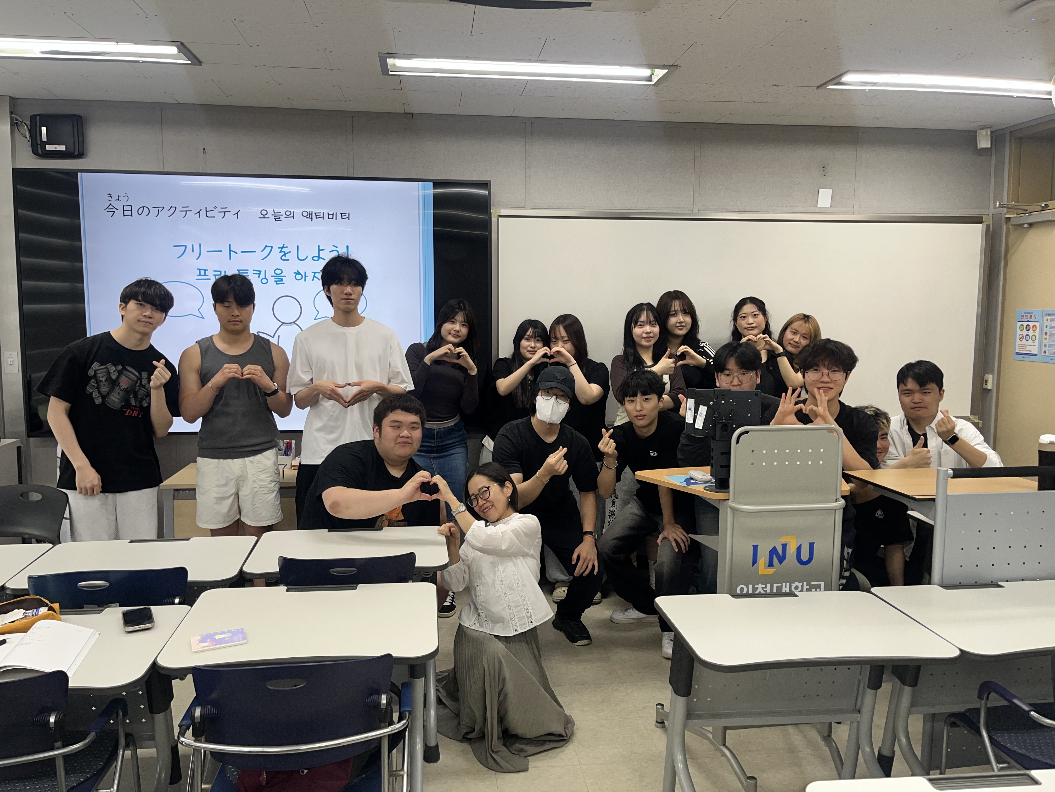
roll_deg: -0.4
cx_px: 528
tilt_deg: -6.5
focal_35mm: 26
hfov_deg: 67.3
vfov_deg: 53.1
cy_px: 396
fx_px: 792
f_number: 1.6
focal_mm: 5.1
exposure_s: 1/120
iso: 80
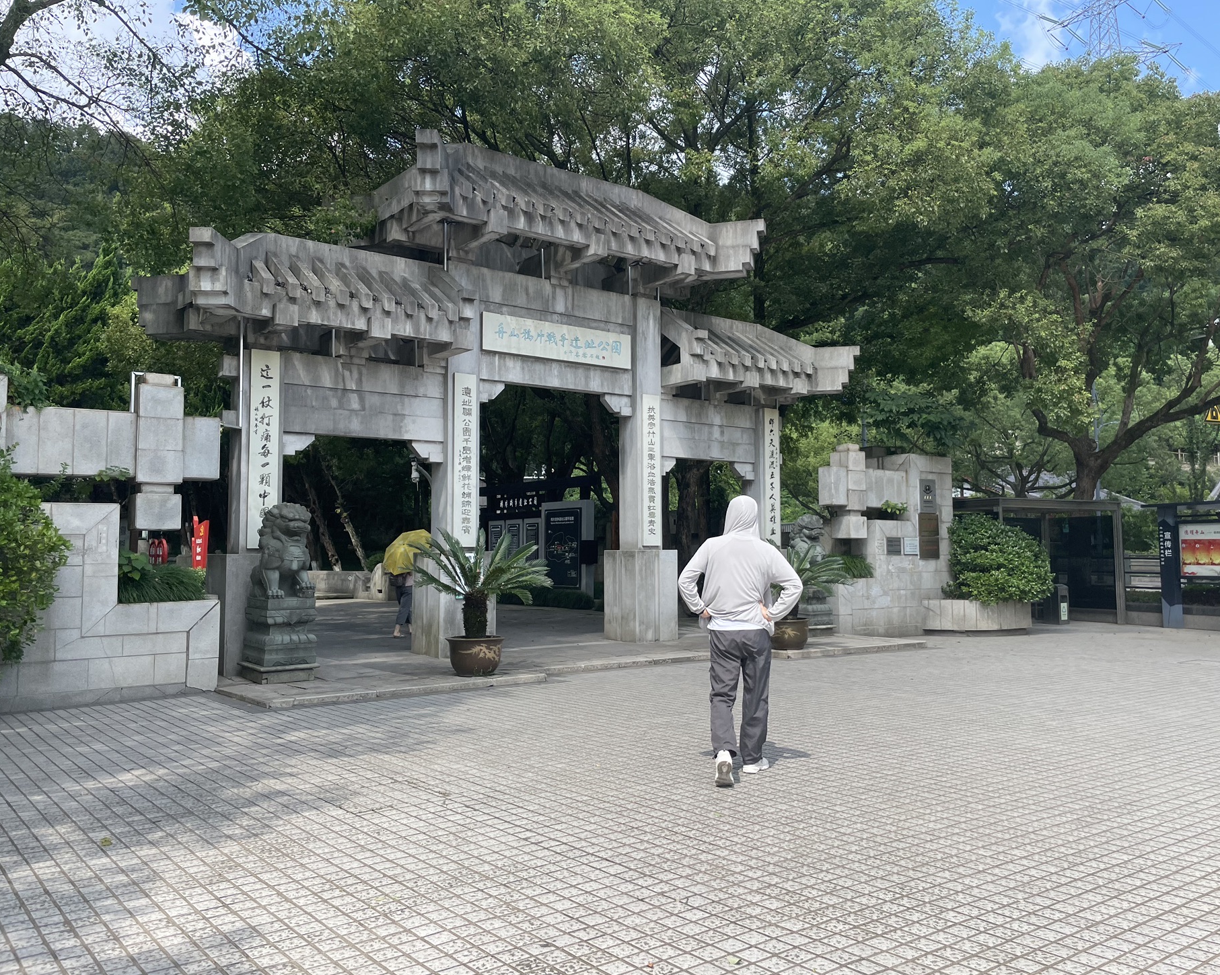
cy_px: 493
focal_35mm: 28
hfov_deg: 62.2
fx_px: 1011
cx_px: 638
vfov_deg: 51.5
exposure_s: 1/1233
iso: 32
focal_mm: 4.2
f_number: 1.6
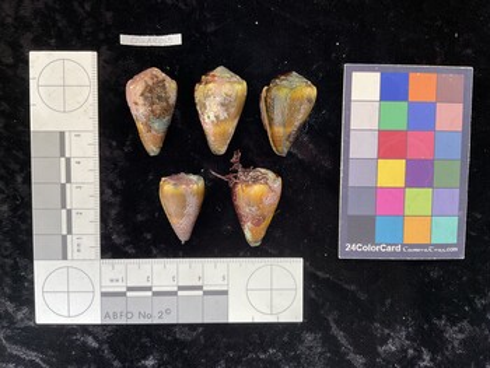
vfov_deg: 48.3
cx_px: 245
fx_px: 411
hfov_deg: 61.6
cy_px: 184
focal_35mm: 29
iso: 64
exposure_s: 1/60
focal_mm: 3
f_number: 1.8
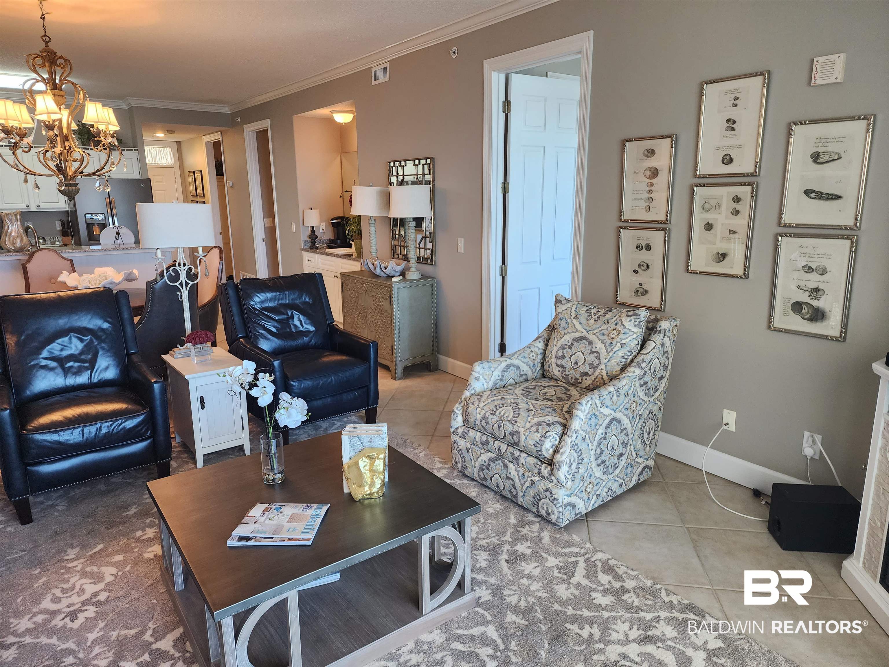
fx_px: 591
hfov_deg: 73.9
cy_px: 334
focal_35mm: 23
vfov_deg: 58.9
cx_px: 444
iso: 320
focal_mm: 6.4
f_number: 1.8
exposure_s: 1/120
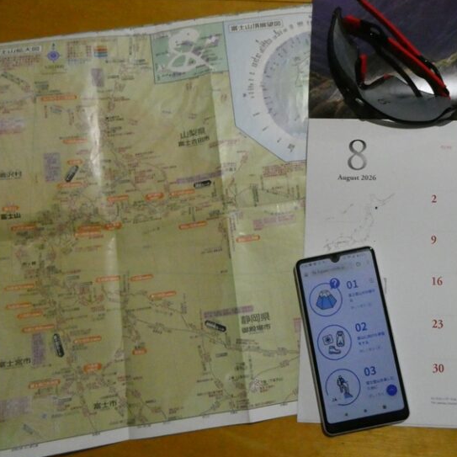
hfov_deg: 52.6
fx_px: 448
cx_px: 316
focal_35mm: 30
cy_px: 221
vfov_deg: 54.0
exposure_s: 1/60
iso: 1600
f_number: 3.3
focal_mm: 4.3
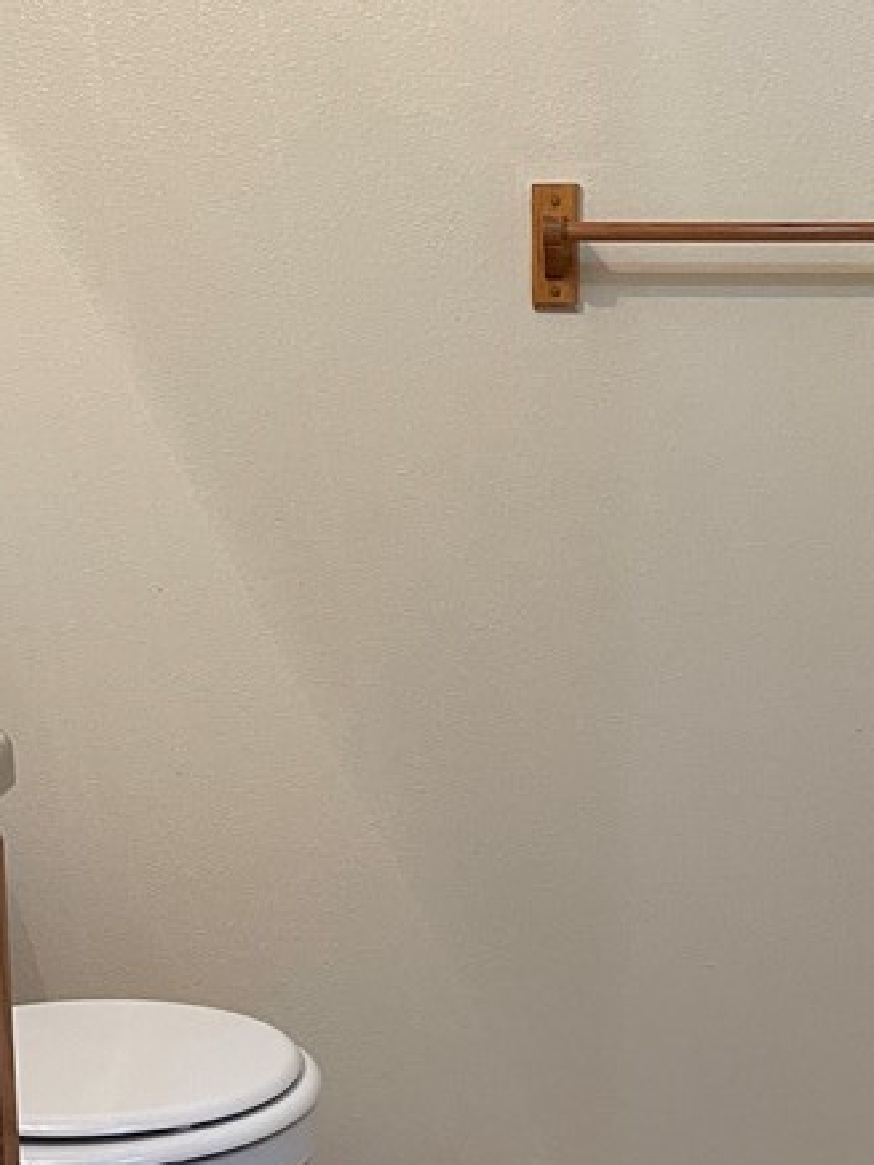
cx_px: 596
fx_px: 2054
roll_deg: +0.1
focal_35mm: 61
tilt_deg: -11.1
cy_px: 751
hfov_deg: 23.9
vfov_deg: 31.5
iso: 160
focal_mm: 5.1
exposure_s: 1/60
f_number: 1.6
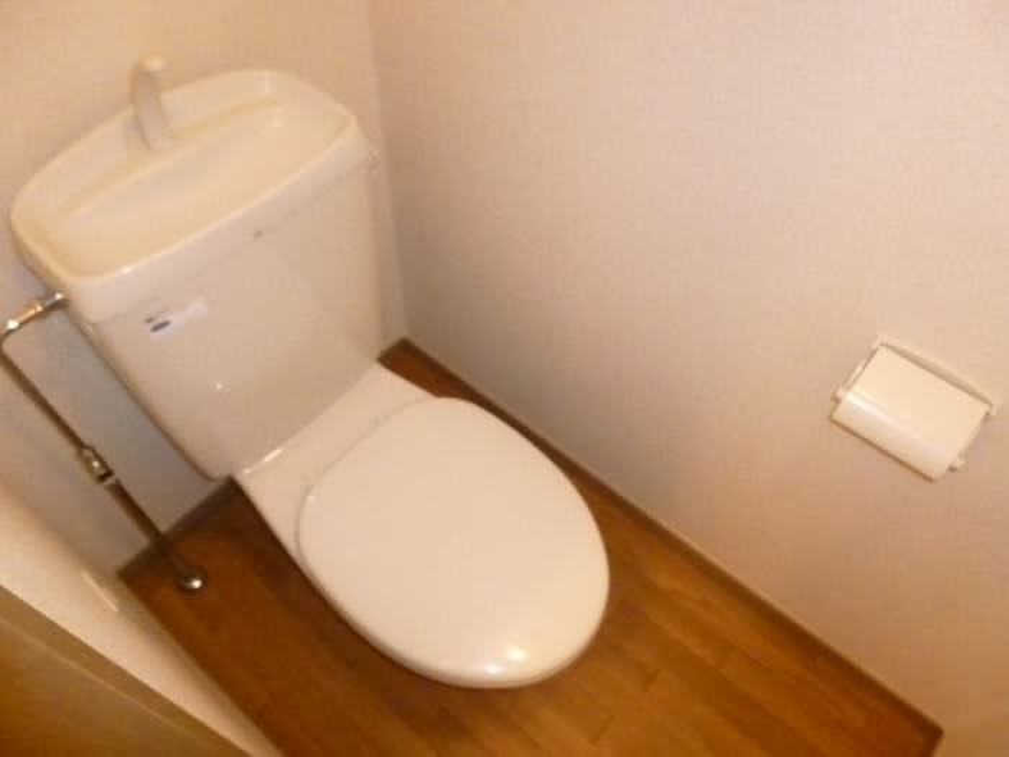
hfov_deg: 69.4
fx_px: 729
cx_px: 504
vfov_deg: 54.9
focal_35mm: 25
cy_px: 378
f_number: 3.1
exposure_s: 1/60
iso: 1600
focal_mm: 4.5
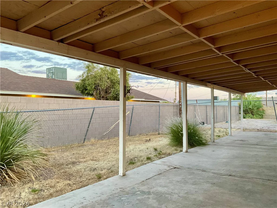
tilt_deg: +1.2
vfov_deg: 48.2
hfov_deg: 61.7
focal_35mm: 29
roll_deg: -0.1
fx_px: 232
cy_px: 104
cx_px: 138
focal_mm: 3
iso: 125
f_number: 1.8
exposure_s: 1/60
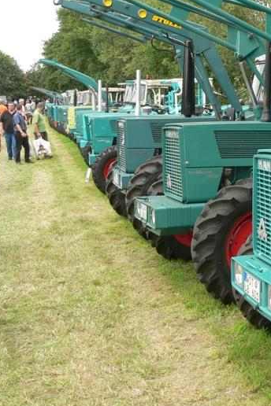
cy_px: 181
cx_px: 259
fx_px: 655
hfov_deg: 22.6
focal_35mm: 58
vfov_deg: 34.5
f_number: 4
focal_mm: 6
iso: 80
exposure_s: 1/125
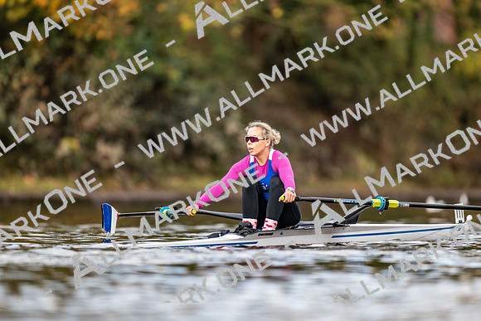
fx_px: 8018
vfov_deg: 2.3
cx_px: 240
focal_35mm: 600
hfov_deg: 3.4
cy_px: 160
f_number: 4
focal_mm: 600
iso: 1800
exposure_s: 1/2500
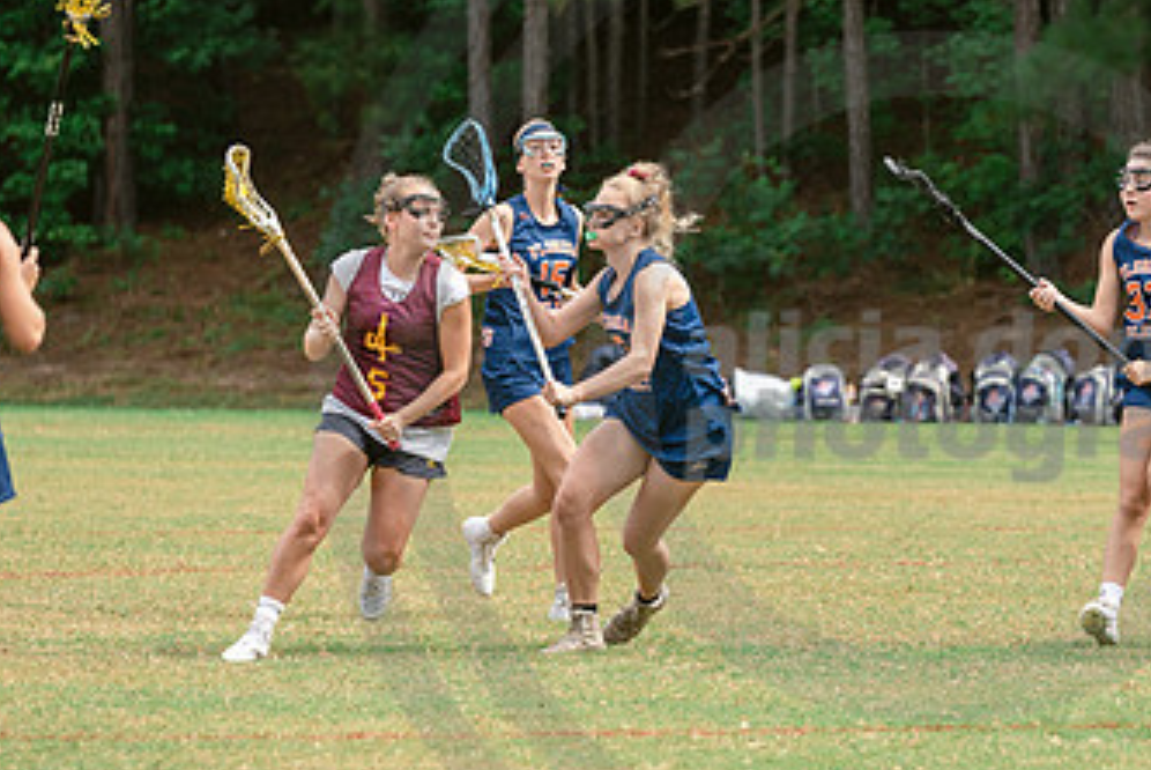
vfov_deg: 3.9
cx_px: 926
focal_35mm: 349
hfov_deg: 5.9
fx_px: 11168
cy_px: 383
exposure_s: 1/1250
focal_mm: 200
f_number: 4.5
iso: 250
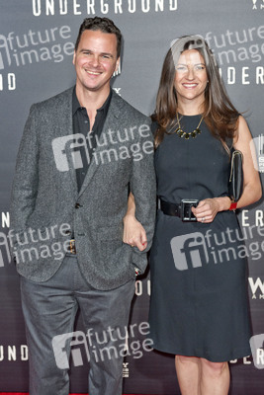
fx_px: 615
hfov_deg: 24.2
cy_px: 198
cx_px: 132
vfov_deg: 35.6
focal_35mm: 56
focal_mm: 56
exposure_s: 1/400
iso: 800
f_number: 4.5
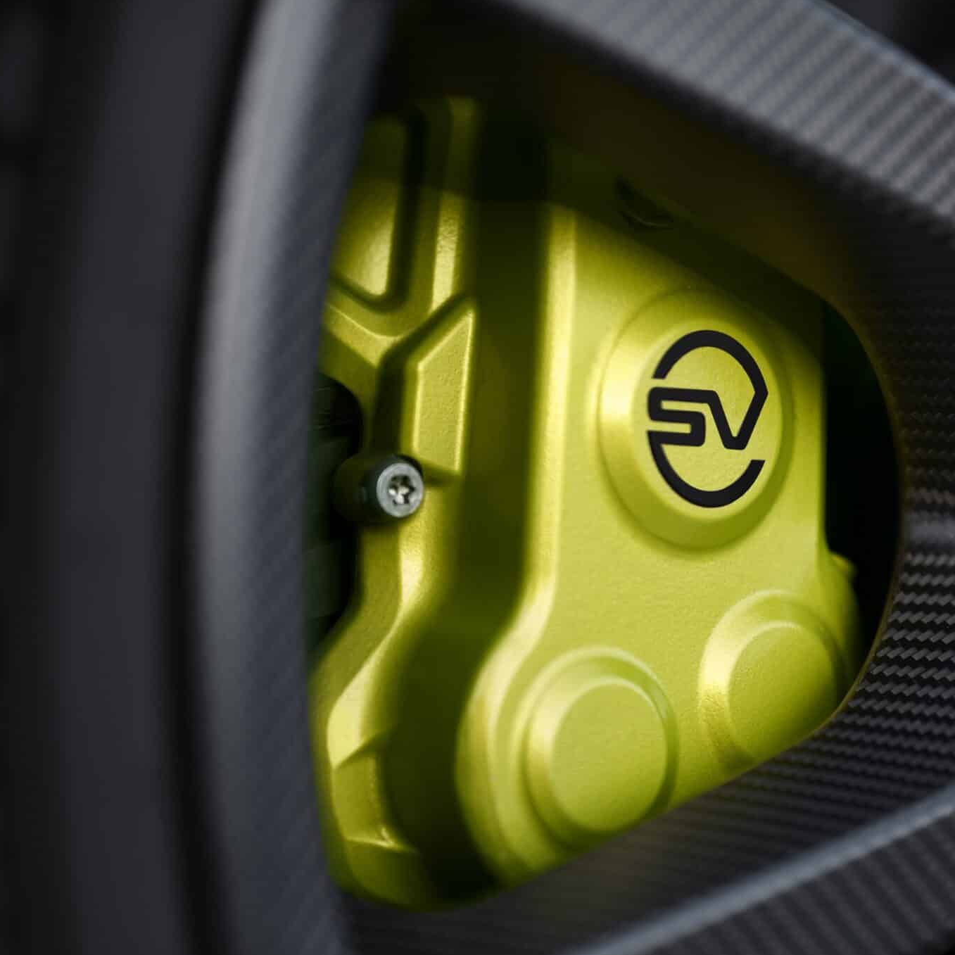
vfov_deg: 16.0
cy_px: 478
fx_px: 3402
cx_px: 600
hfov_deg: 16.0
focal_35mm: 109
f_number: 2
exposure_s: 1/640
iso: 160
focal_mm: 85
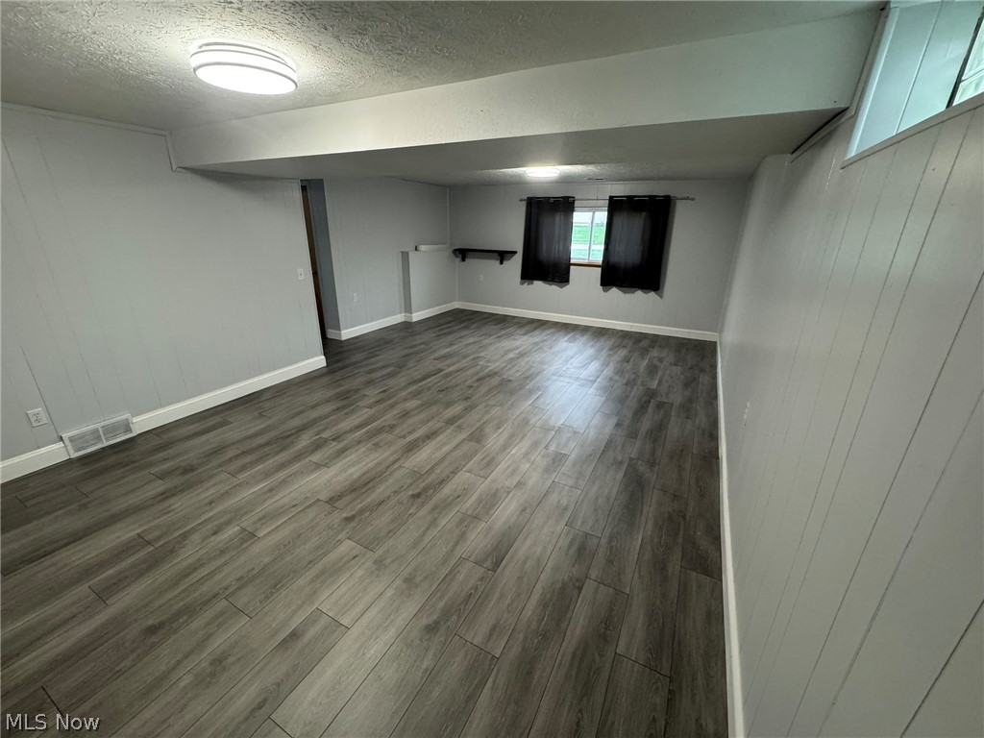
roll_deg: -0.8
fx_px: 398
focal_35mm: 14
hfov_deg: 102.1
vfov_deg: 85.7
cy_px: 369
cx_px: 492
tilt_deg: -20.2
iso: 250
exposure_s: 1/60
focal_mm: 2.22
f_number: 2.2
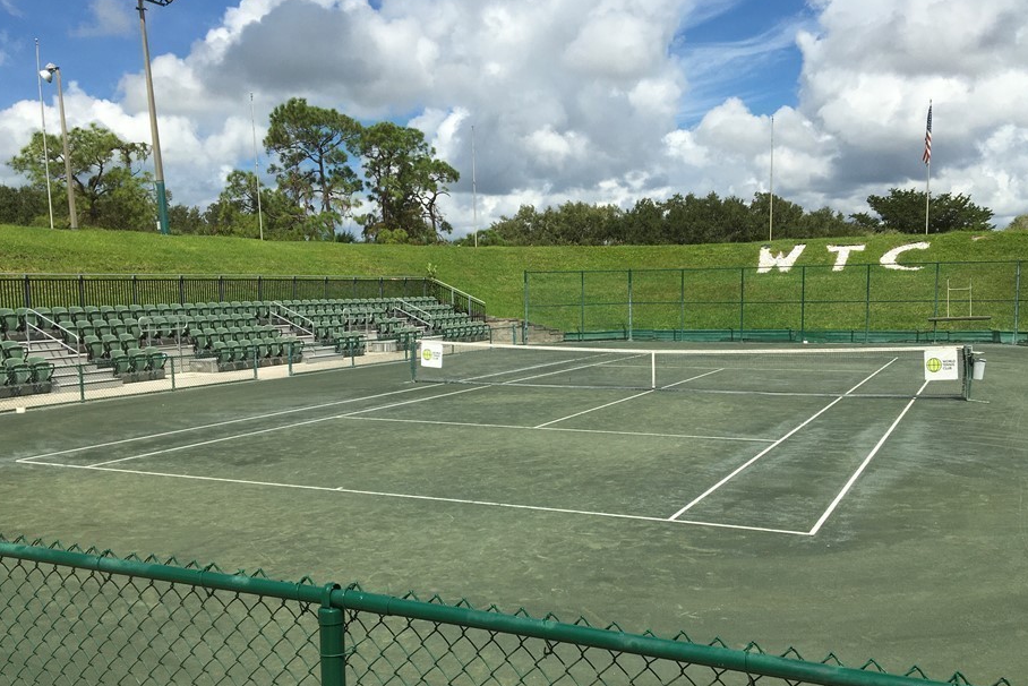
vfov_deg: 38.8
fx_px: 971
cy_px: 404
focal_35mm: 34
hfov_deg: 55.8
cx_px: 534
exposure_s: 1/3497
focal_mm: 4.15
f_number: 2.2
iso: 25
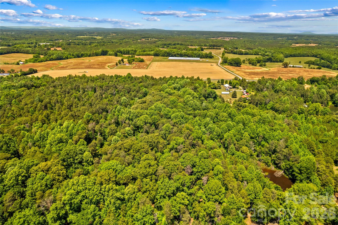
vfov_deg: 57.2
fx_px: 206
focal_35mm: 22
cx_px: 169
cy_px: 112
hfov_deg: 78.6
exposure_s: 1/1000
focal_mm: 8.38
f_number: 2.8
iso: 120
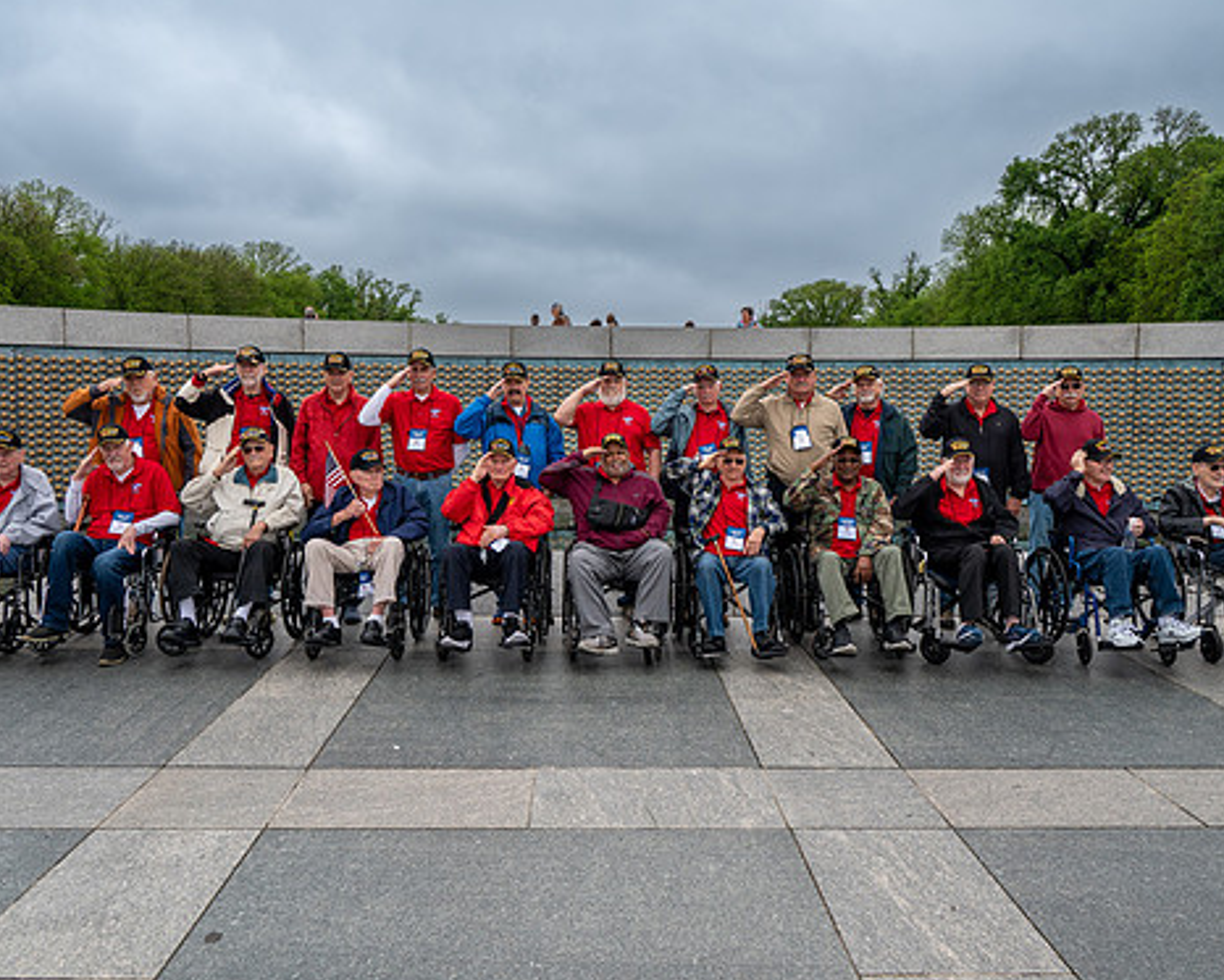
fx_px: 1051
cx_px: 611
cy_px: 492
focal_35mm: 29
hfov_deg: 60.4
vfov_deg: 50.0
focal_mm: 24
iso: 450
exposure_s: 1/640
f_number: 8
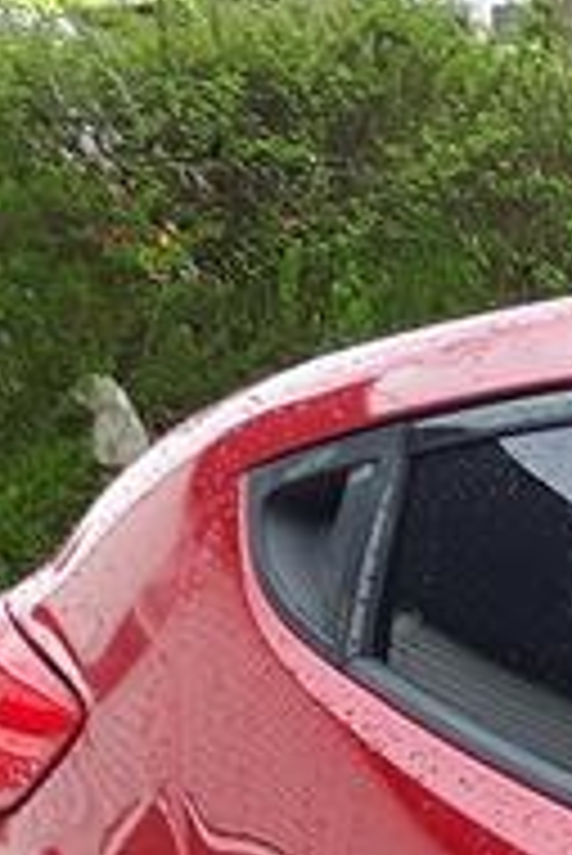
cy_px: 1652
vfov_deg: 9.0
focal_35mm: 217
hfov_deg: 5.4
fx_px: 5162
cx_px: 2513
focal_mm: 3.7
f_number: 1.9
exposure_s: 1/126
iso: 40
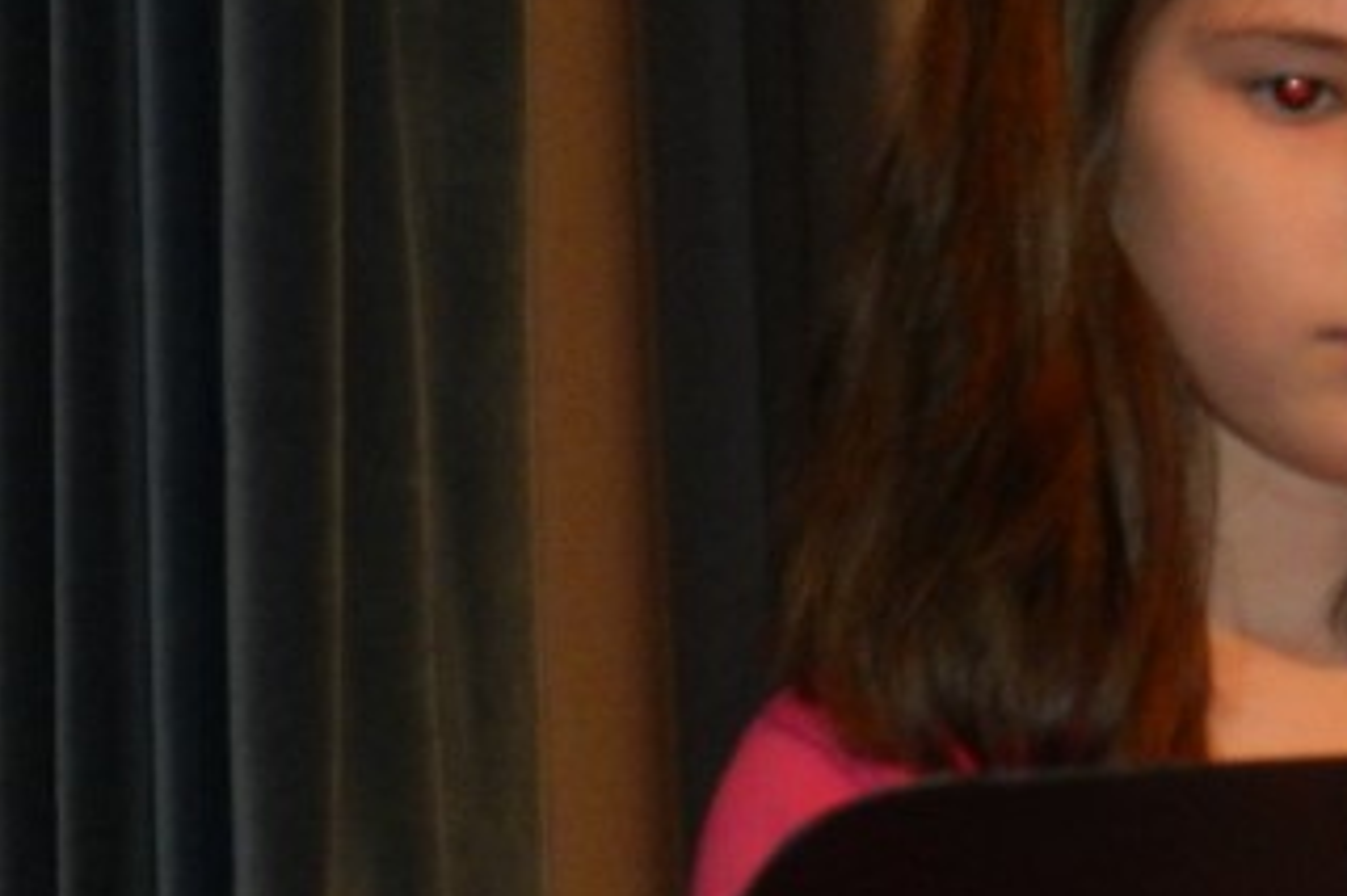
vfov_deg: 2.8
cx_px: 1545
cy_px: 366
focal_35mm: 497
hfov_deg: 4.1
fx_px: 18586
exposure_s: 1/40
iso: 560
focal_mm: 34
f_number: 5.5
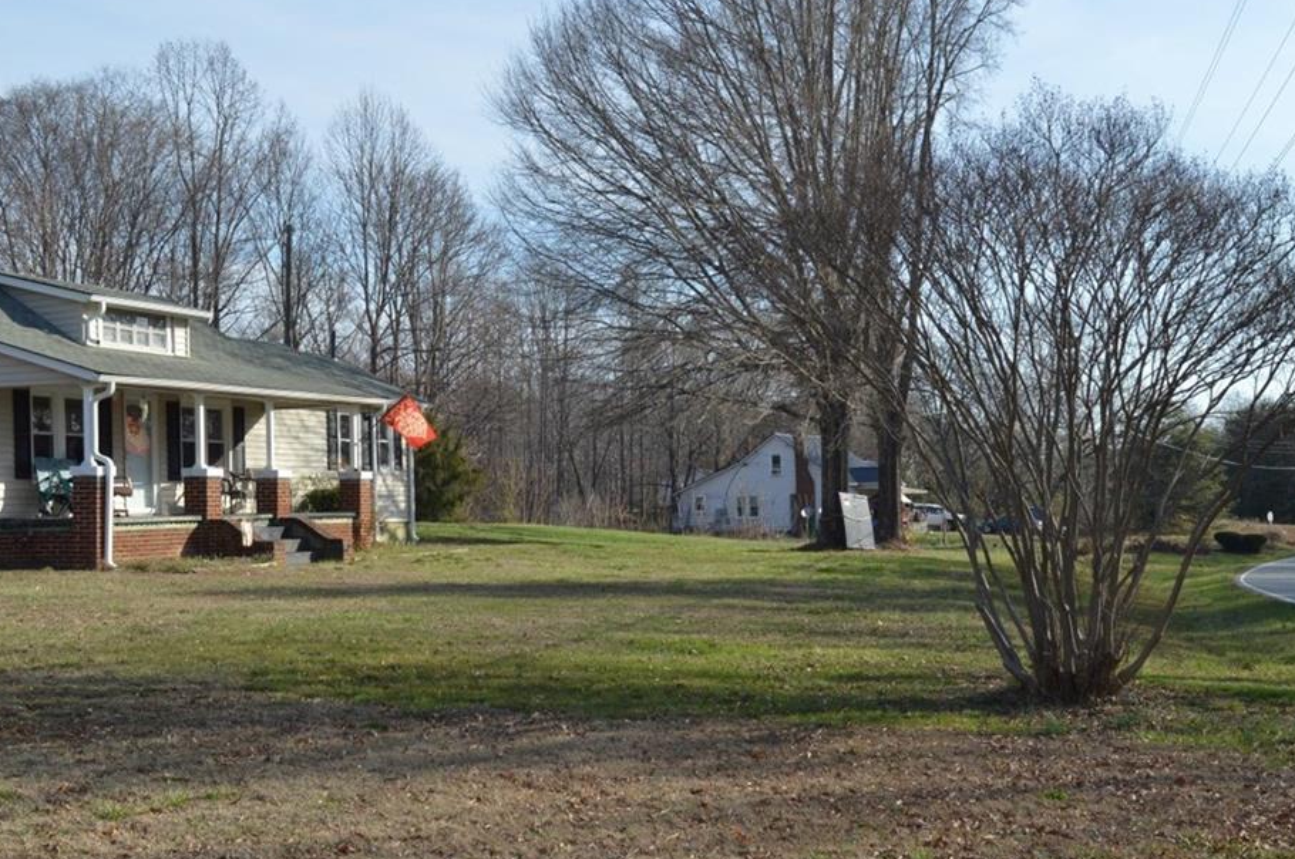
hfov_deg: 36.9
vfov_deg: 25.0
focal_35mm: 54
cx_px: 673
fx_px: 1940
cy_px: 464
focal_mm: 32
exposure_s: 1/500
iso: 400
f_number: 13
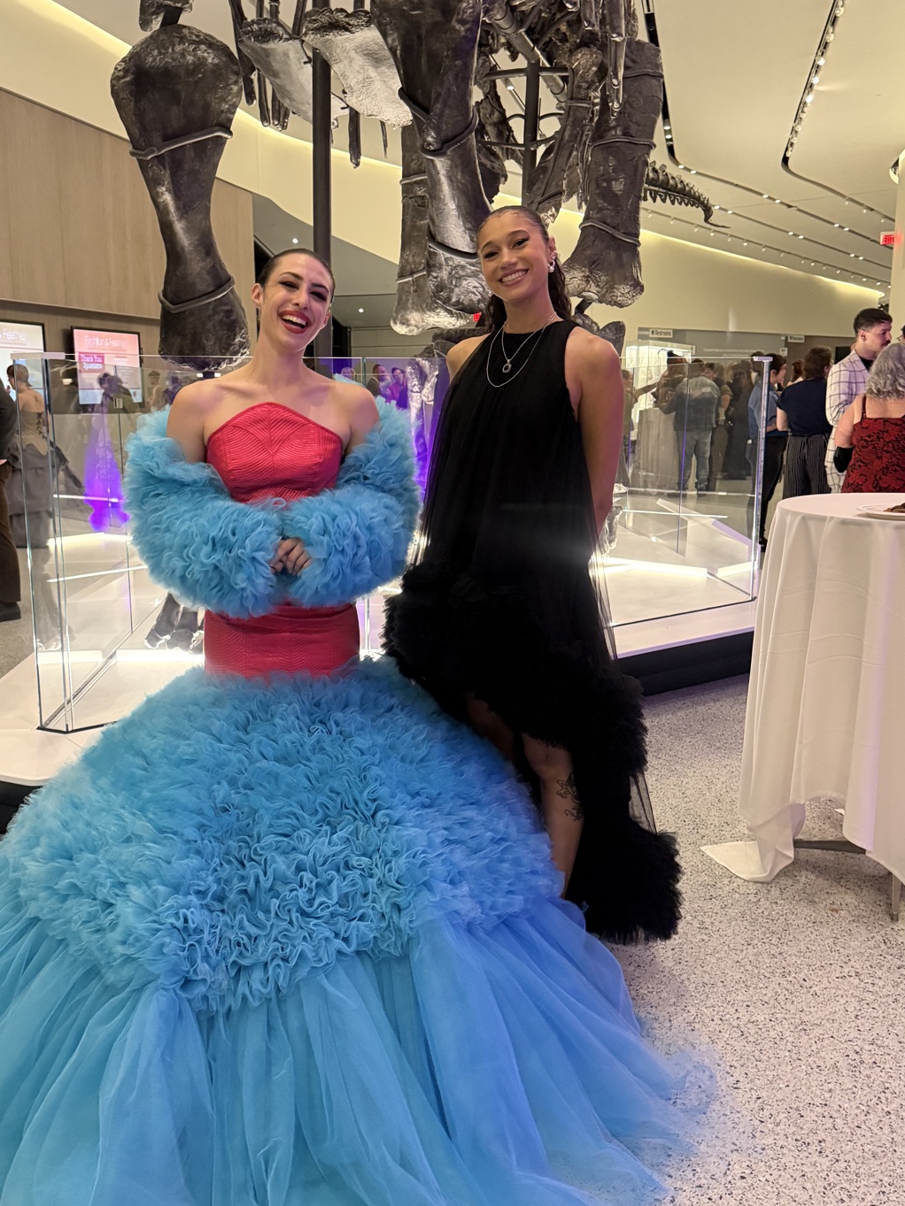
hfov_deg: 45.2
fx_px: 1081
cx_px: 355
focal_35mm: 31
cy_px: 580
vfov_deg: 58.3
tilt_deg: -9.7
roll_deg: +1.7
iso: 800
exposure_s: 1/59
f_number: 1.78
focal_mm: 6.76
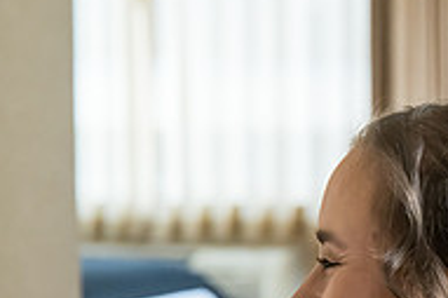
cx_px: 615
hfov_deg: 9.5
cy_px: 250
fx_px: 2648
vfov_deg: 6.4
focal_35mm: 213
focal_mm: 70
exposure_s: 1/320
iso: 2000
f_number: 4.5
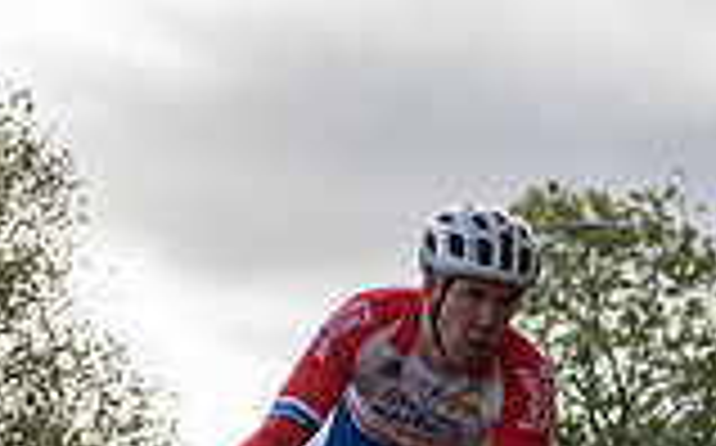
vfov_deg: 3.6
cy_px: 502
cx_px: 508
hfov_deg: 5.8
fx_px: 7017
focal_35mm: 360
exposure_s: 1/1000
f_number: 4
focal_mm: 70
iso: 200
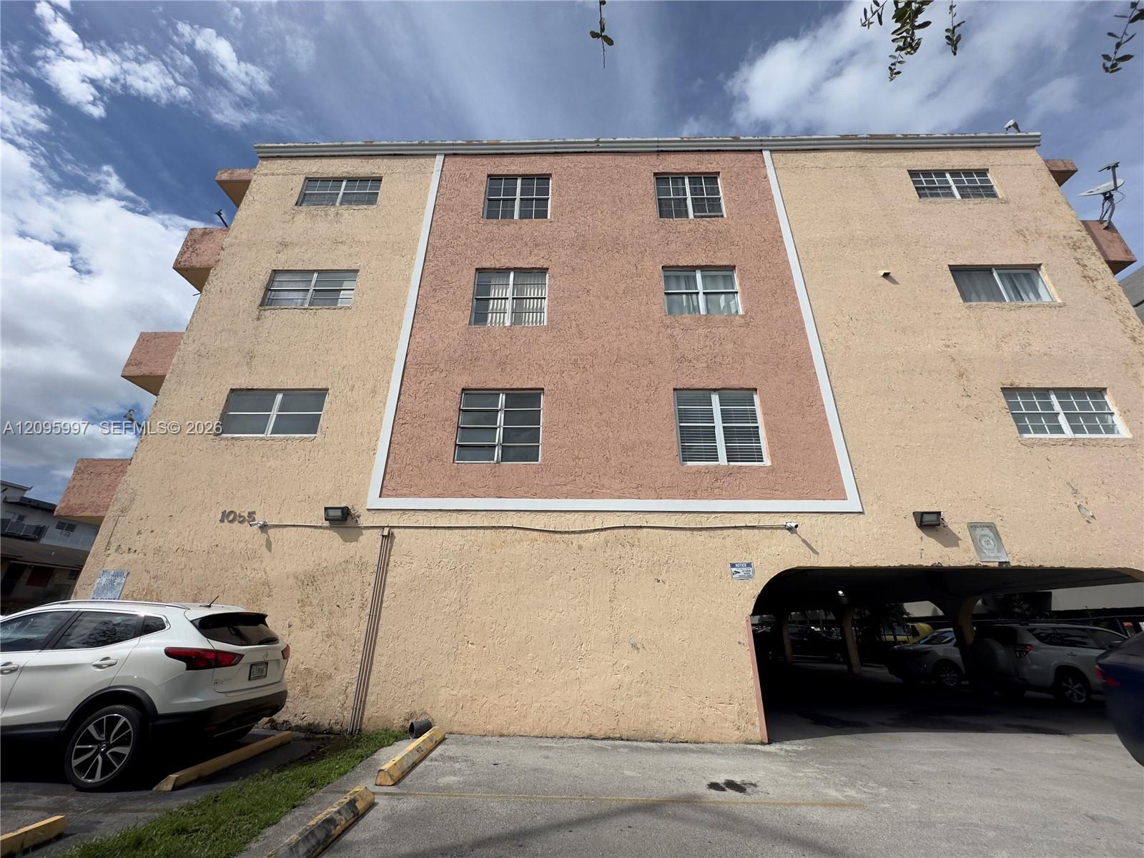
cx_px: 572
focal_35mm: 14
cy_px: 429
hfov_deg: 102.1
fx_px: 463
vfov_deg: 85.7
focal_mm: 2.22
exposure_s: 1/3731
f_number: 2.2
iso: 50
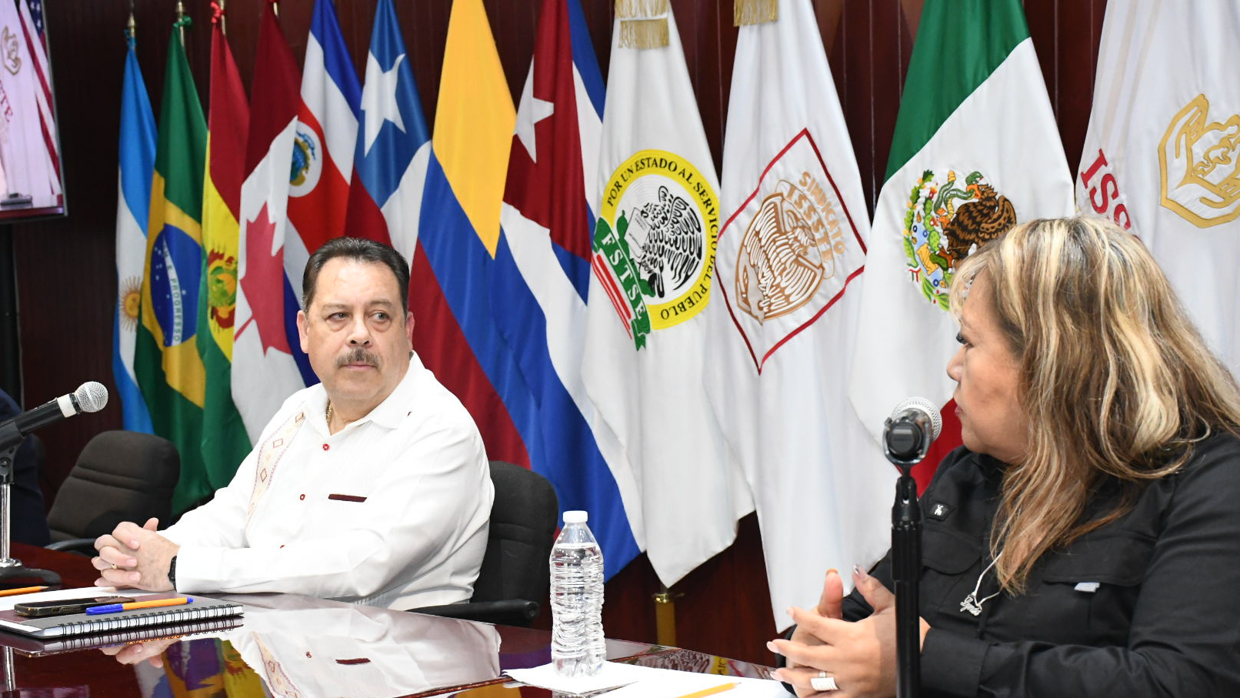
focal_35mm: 60
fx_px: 1973
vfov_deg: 20.0
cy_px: 403
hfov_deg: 34.9
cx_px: 622
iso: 4000
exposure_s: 1/125
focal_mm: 38
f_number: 7.1
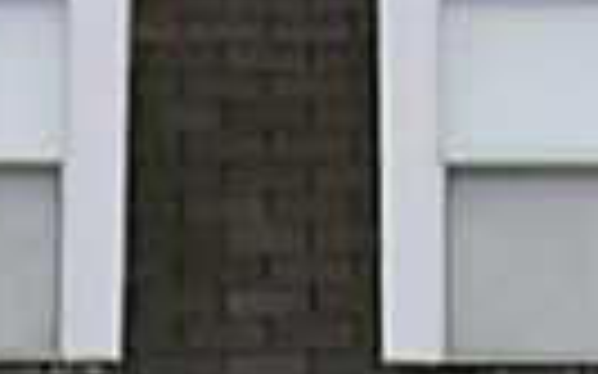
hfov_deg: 9.7
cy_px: 906
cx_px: 112
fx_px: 3519
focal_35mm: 216
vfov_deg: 5.8
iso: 50
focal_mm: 5.7
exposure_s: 1/36.8
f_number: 4.9
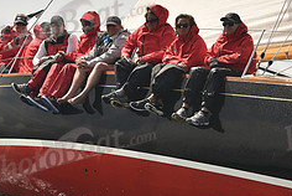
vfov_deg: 8.0
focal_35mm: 172
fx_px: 1397
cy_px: 71
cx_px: 221
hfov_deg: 11.9
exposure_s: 1/1250
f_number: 5
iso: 320
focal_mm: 70
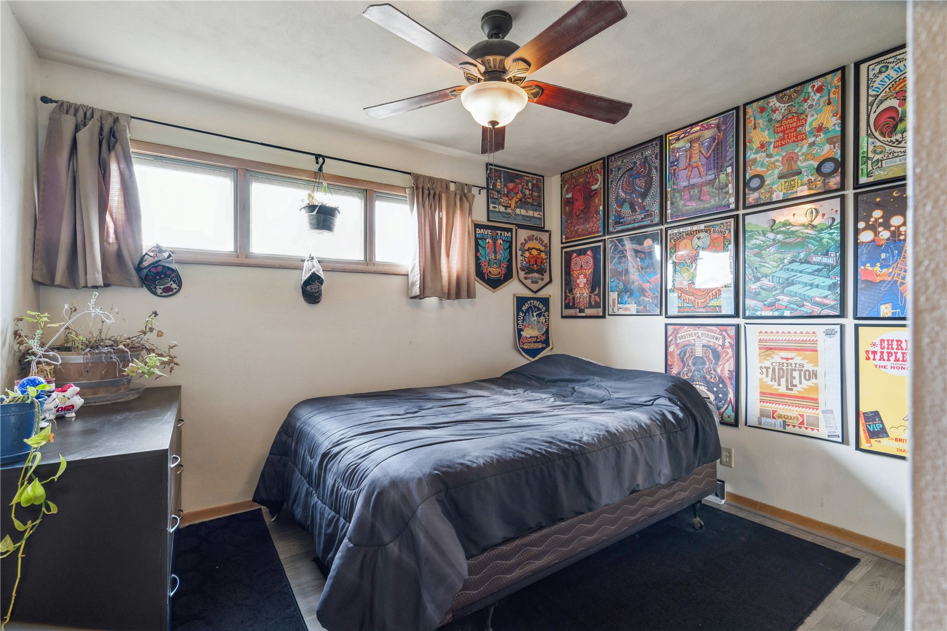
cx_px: 474
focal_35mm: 16
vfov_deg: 73.7
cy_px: 316
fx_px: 421
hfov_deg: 96.7
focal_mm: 16
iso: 400
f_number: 8
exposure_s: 1/5
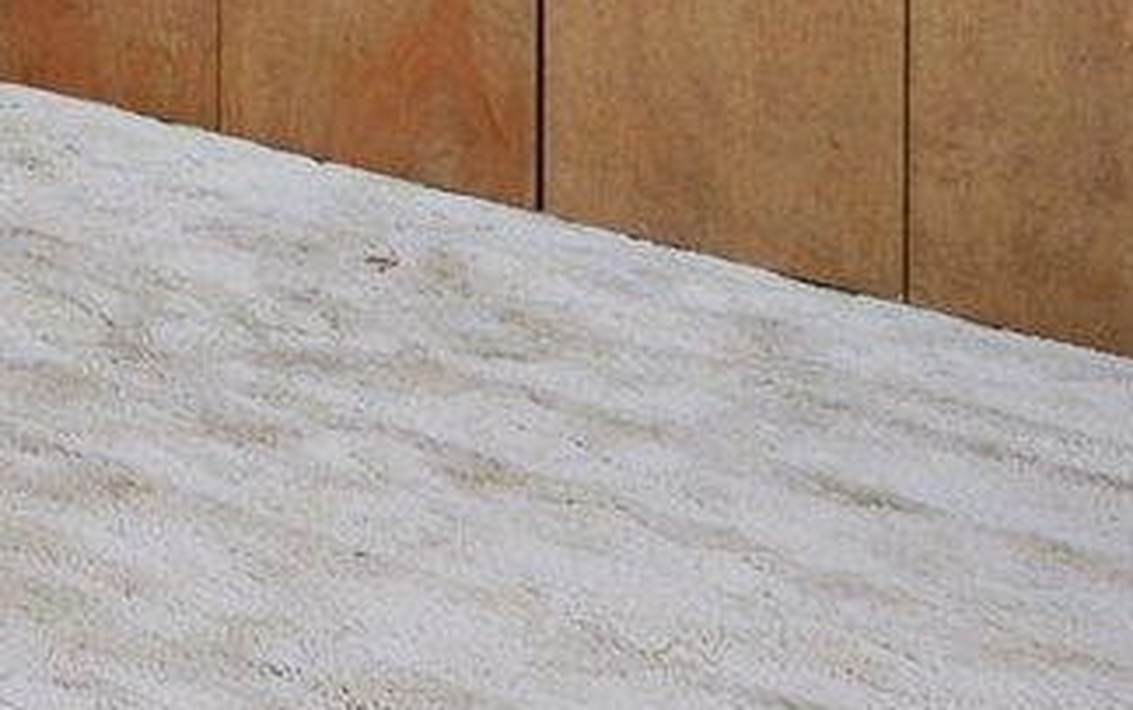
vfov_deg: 11.2
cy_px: -843
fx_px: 3183
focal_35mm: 103
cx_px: -1930
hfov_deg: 12.7
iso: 320
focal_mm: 16
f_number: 10
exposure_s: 1/1.25
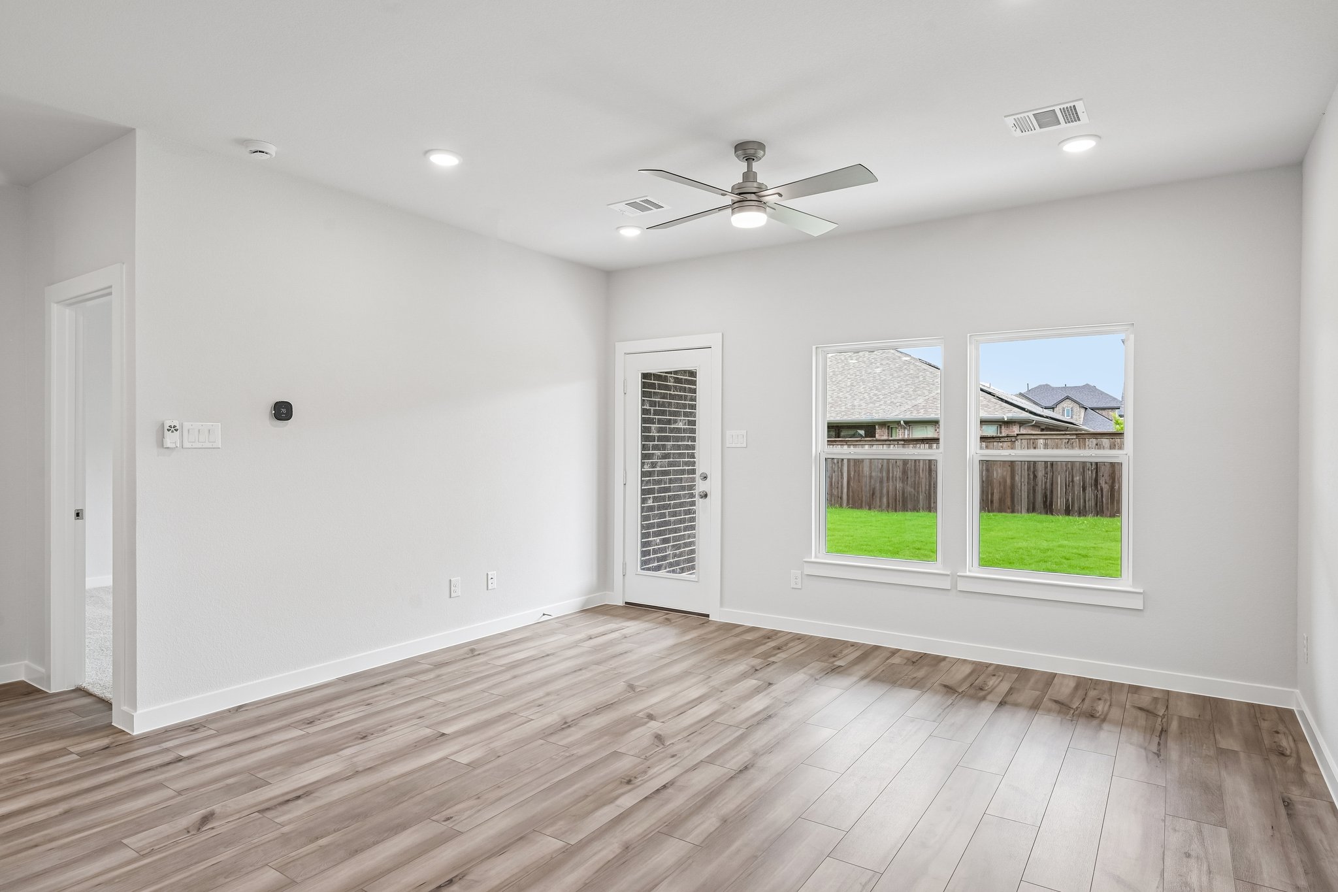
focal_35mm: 20
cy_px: 446
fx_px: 725
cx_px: 669
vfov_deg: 63.2
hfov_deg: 85.4
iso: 400
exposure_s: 1/60
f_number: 8
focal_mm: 19.5
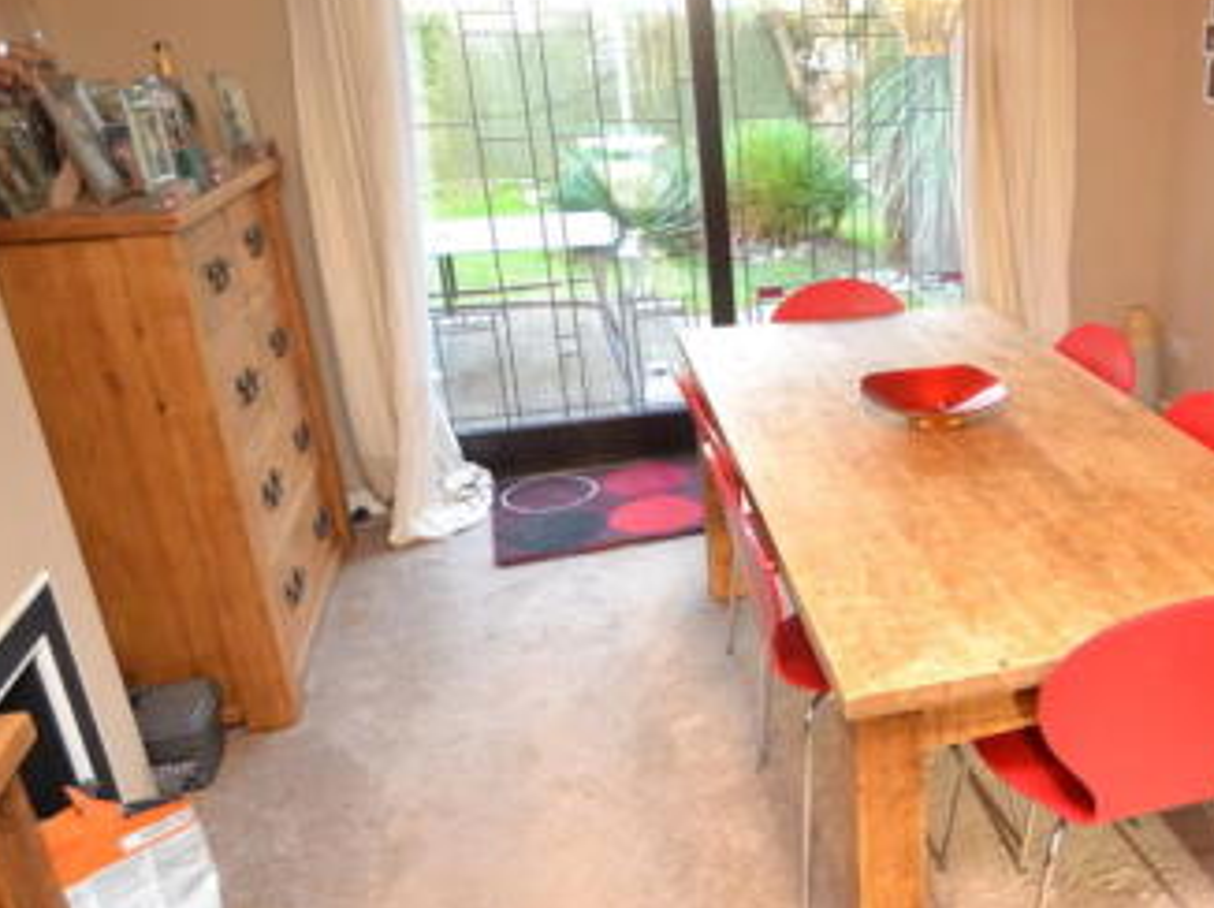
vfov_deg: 48.1
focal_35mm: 29
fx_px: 1016
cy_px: 396
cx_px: 992
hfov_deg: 56.6
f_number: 3.5
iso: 800
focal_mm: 10
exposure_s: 1/60
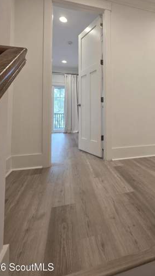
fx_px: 132
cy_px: 108
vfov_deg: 91.3
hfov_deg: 59.1
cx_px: 107
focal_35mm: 18
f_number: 1.9
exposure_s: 1/120
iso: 250
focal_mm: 2.2
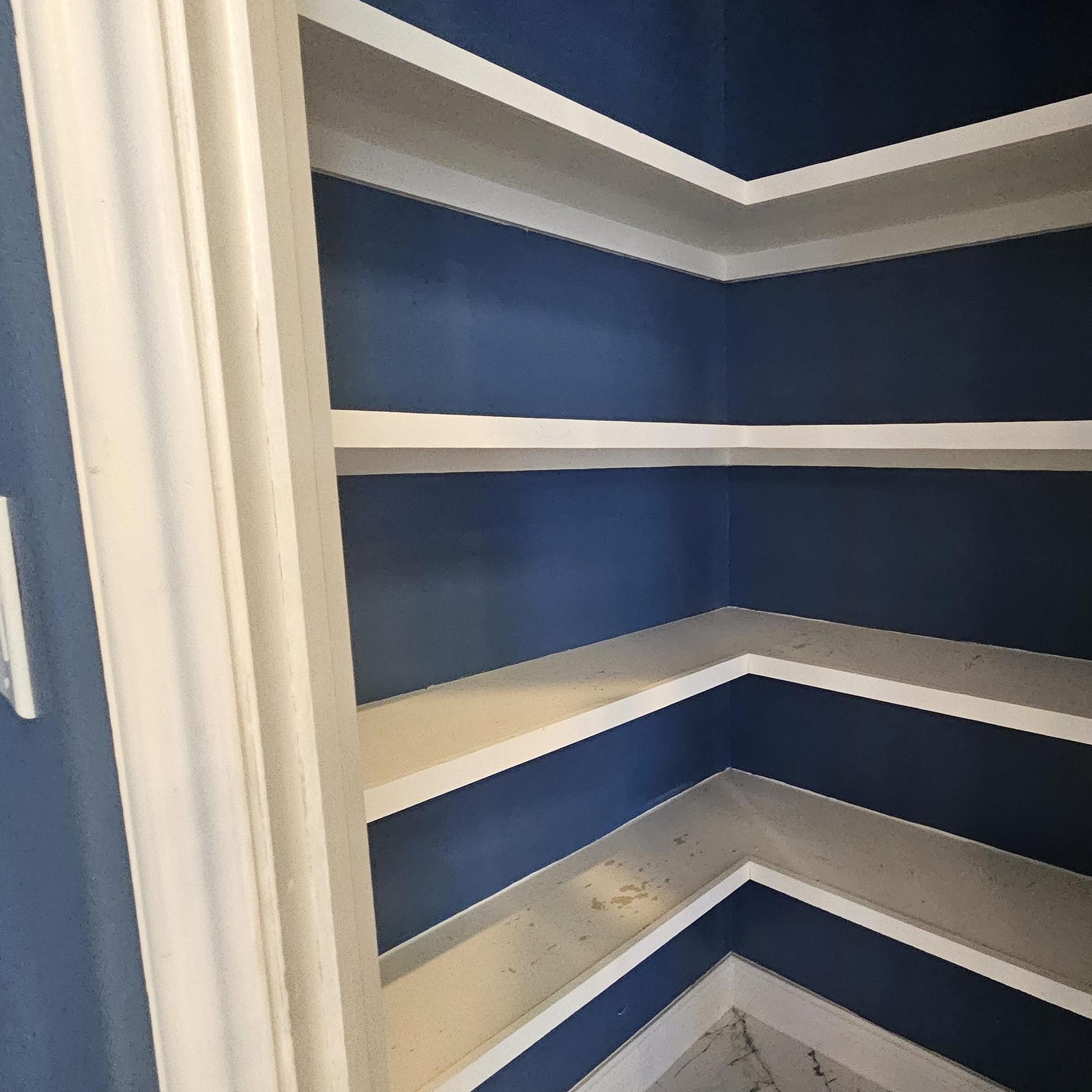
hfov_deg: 72.5
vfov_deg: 77.7
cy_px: 551
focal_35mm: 19
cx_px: 815
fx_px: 678
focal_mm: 2.2
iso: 1000
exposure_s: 1/24
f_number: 2.2
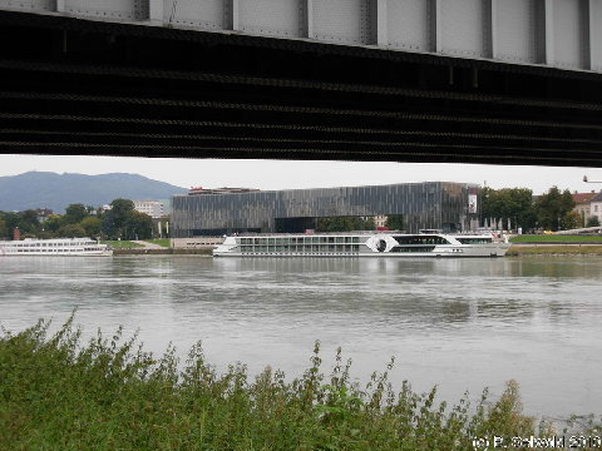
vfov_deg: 22.9
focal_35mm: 64
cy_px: 226
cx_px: 301
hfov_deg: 30.3
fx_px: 1113
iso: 79
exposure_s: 1/49.3
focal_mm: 10.5
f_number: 3.4
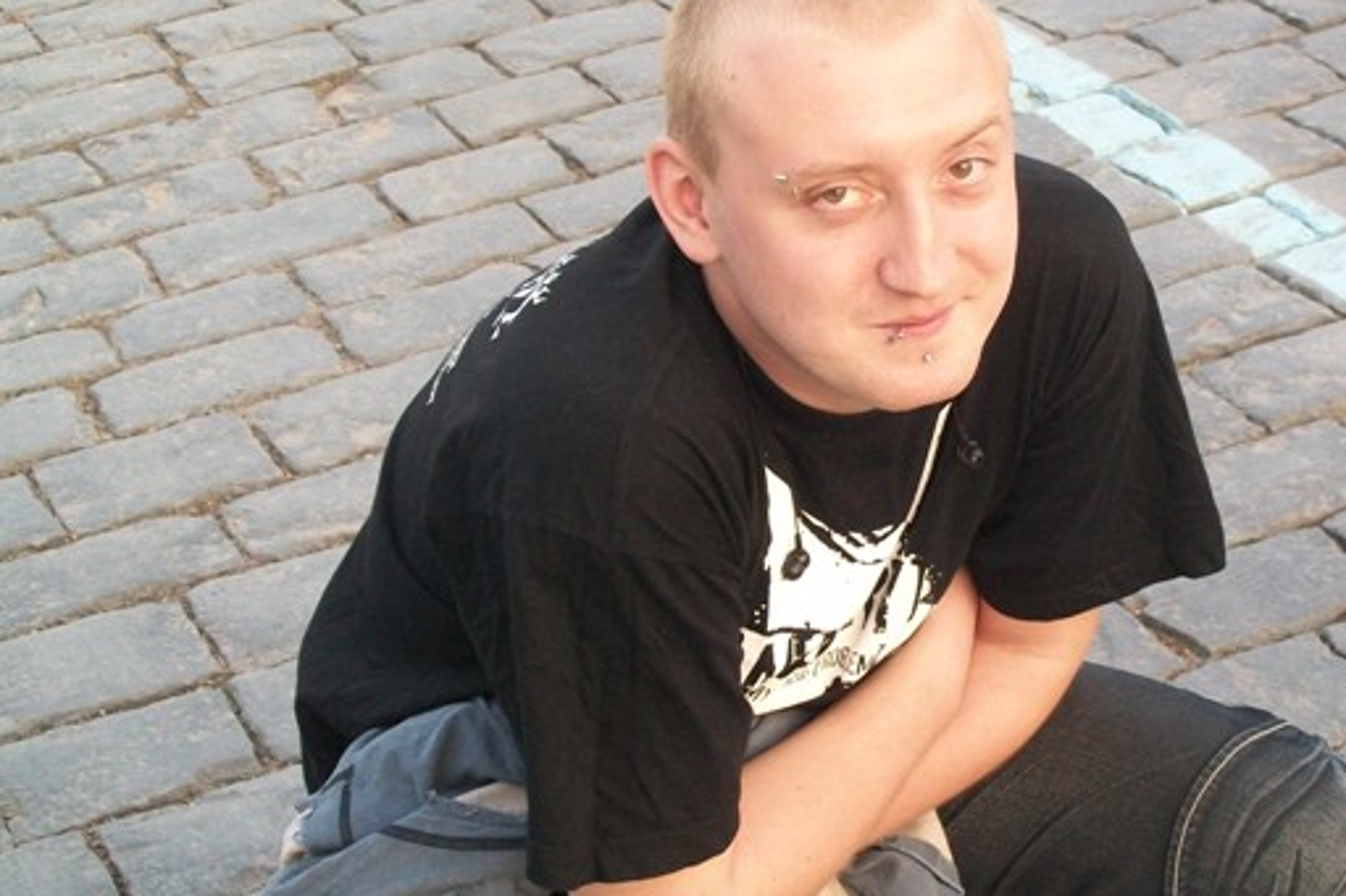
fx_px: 3401
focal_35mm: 91
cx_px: 839
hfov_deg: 22.3
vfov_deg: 15.0
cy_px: 478
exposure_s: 1/40
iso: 160
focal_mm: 11.6
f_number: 3.8
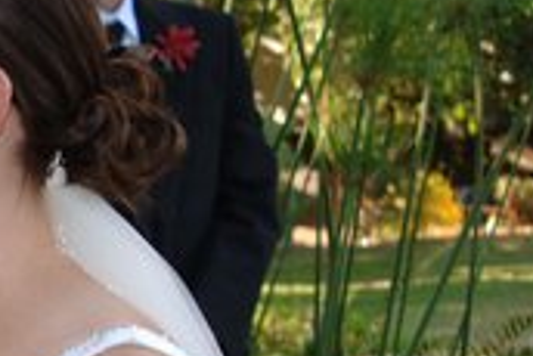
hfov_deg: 10.1
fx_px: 2887
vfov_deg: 7.0
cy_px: 311
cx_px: -359
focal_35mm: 195
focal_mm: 35
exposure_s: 1/100
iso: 400
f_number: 5.6
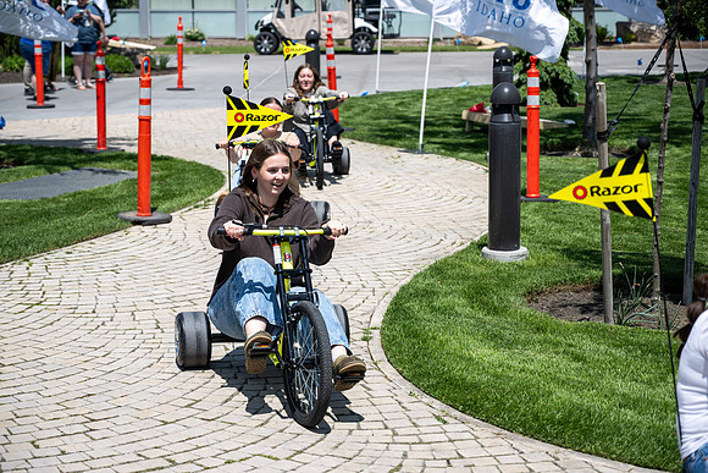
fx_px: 1428
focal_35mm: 73
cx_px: 354
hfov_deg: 27.8
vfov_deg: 18.8
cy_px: 236
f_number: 4
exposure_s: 1/1600
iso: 160
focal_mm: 70
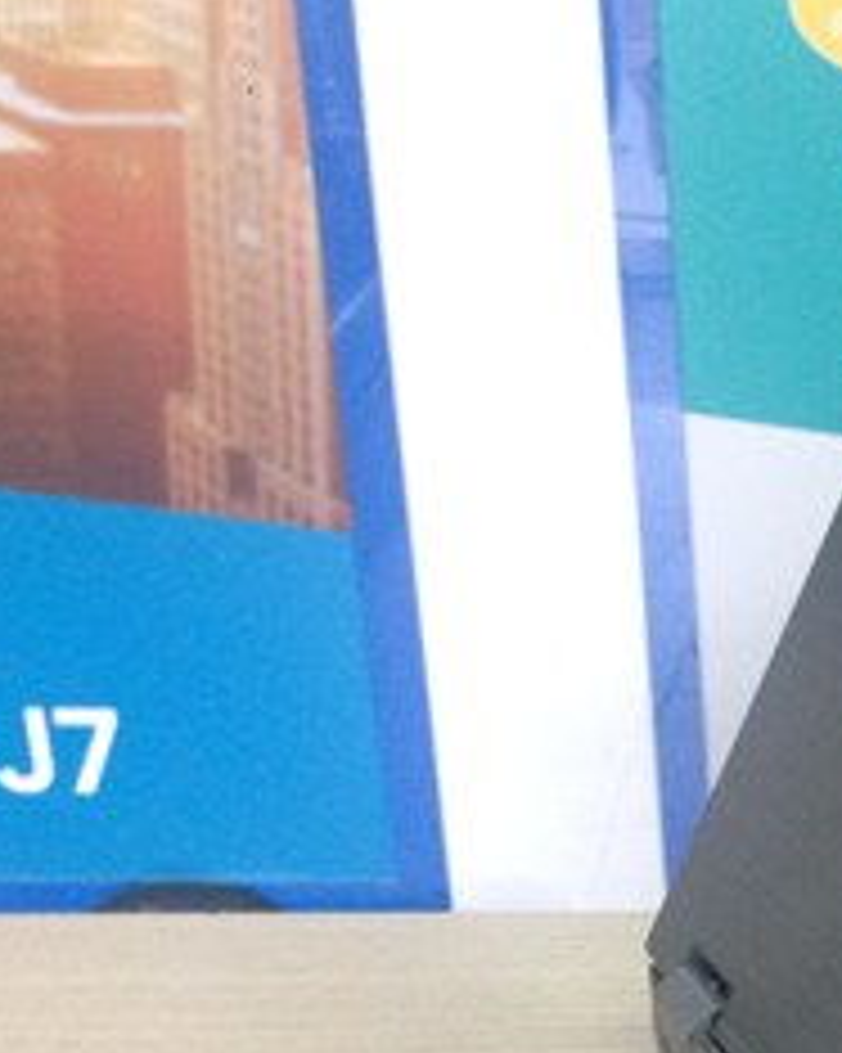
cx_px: 1342
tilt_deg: -26.3
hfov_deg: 15.7
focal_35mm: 88
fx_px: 2743
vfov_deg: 21.2
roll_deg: -1.6
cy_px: 999
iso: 160
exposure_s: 1/20
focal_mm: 4.12
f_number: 2.4
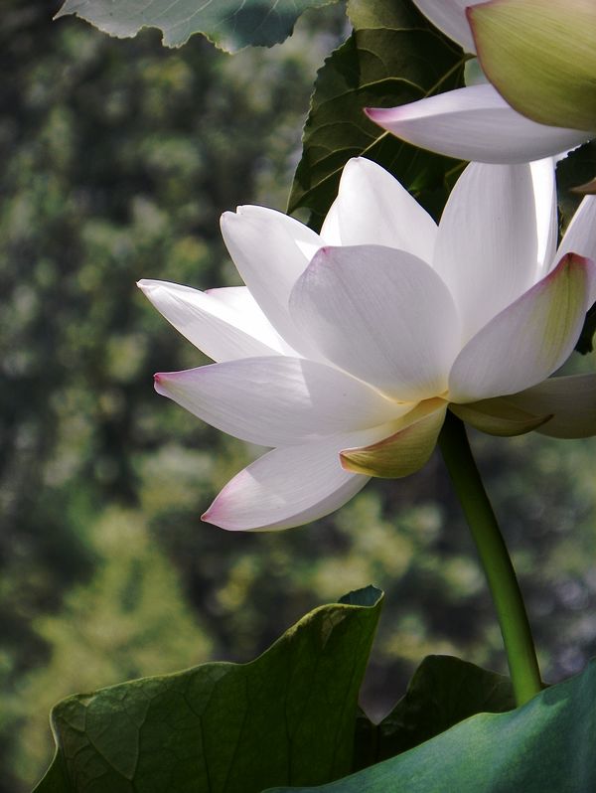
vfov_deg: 6.6
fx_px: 6922
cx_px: 298
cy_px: 396
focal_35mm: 302
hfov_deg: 4.9
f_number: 4.5
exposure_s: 1/200
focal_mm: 53.7
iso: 64
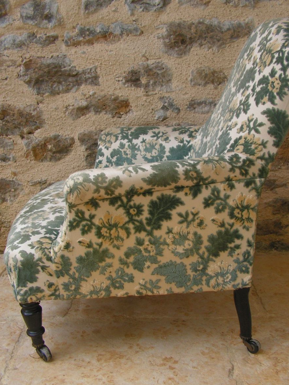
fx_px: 456
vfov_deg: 45.8
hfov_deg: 35.1
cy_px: 193
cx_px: 163
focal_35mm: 41
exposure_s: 1/125
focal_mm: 6
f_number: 3.2
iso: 64
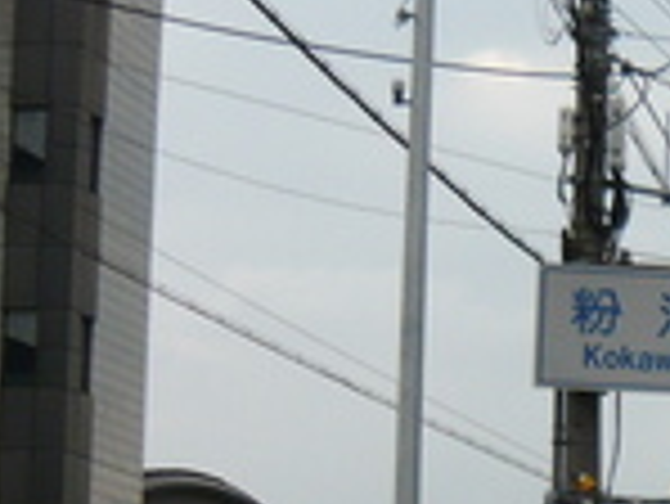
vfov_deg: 9.3
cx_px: 1250
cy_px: 808
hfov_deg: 11.7
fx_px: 3002
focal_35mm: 155
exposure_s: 1/400
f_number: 2.8
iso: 100
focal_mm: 5.5
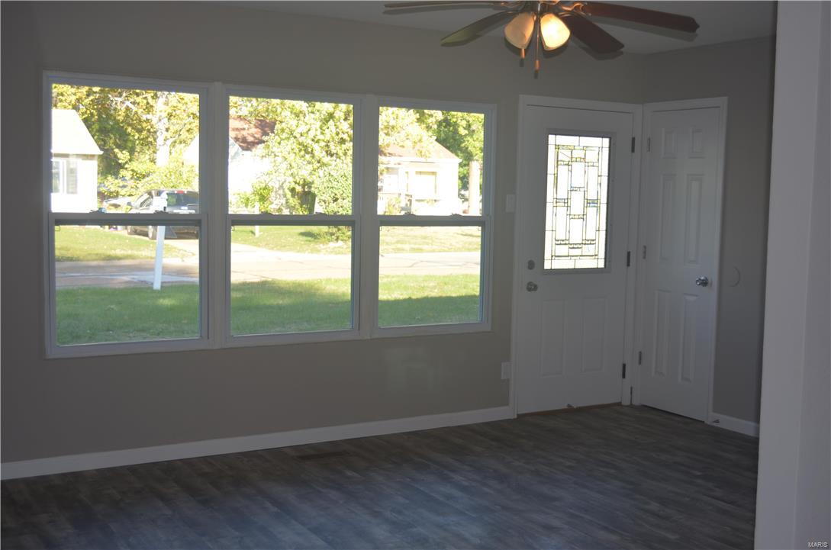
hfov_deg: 45.0
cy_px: 275
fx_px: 1002
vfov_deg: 30.7
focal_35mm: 44
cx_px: 416
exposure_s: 1/60
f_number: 4.5
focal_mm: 29
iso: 140
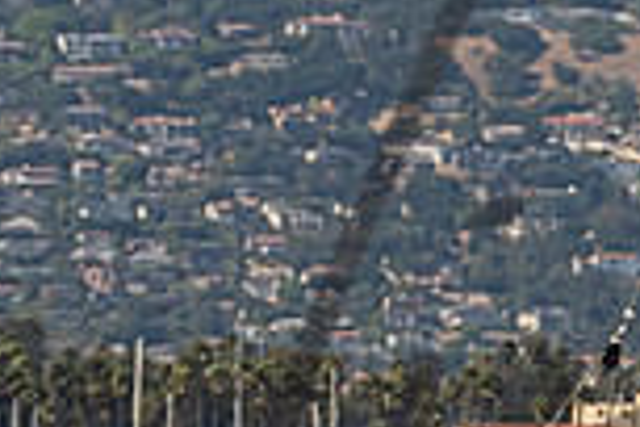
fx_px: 15501
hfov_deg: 2.4
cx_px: 891
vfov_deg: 1.6
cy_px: 362
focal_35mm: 872
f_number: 8
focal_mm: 170
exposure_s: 1/2500
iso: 500
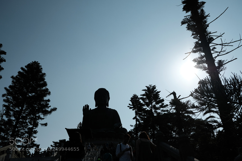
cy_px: 80
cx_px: 121
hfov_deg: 54.4
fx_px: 235
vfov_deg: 37.9
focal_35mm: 35
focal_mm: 23
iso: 200
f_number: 4.5
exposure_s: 1/8000
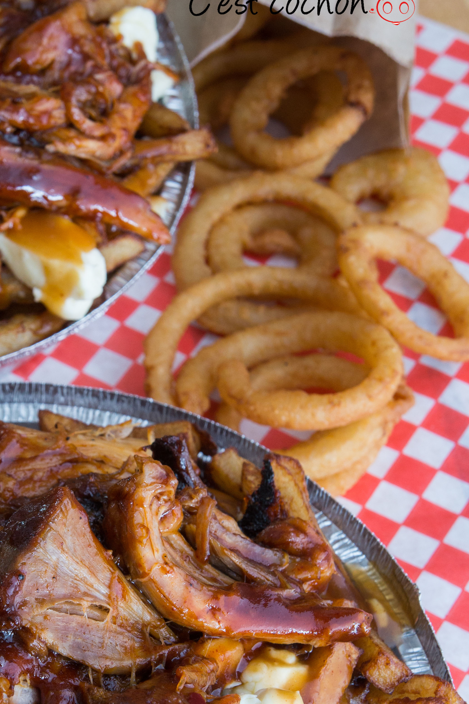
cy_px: 493
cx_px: 60
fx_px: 1545
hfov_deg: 17.0
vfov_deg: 25.5
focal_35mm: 79
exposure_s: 1/5
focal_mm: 30
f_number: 8
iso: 400
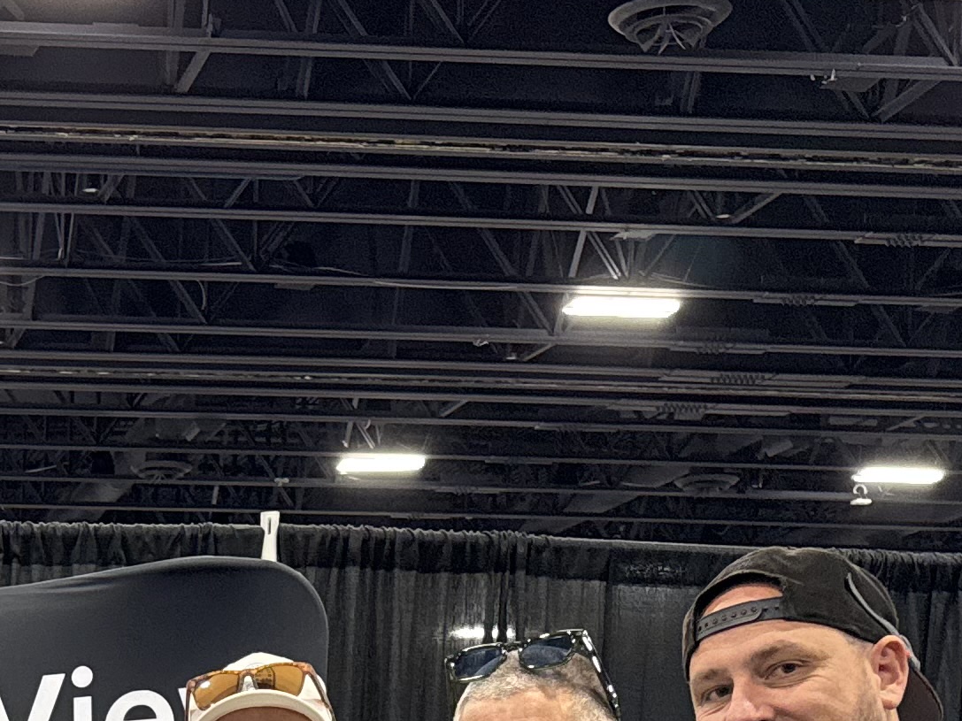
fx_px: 2473
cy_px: 1147
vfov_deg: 15.1
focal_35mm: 89
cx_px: -283
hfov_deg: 20.2
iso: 250
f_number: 1.78
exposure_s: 1/60
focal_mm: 6.76
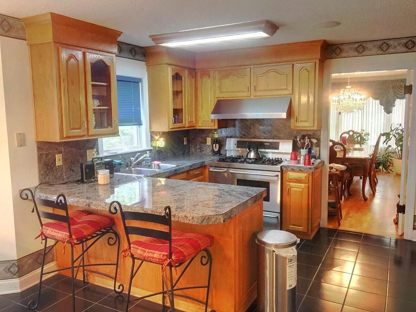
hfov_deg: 61.7
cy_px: 156
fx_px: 349
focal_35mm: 29
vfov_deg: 48.2
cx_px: 208
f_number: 2.2
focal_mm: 4.15
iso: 125
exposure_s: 1/30
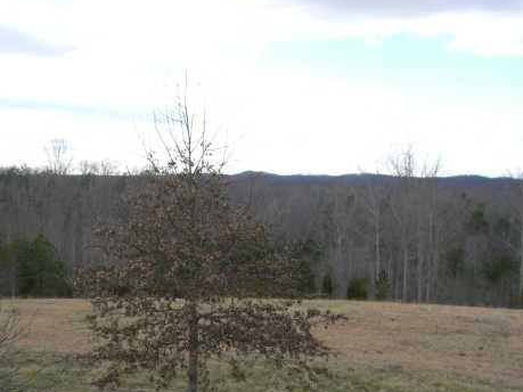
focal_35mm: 53
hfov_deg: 36.1
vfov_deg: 27.4
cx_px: 219
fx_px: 801
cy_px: 260
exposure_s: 1/200
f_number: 4.3
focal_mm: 6.2
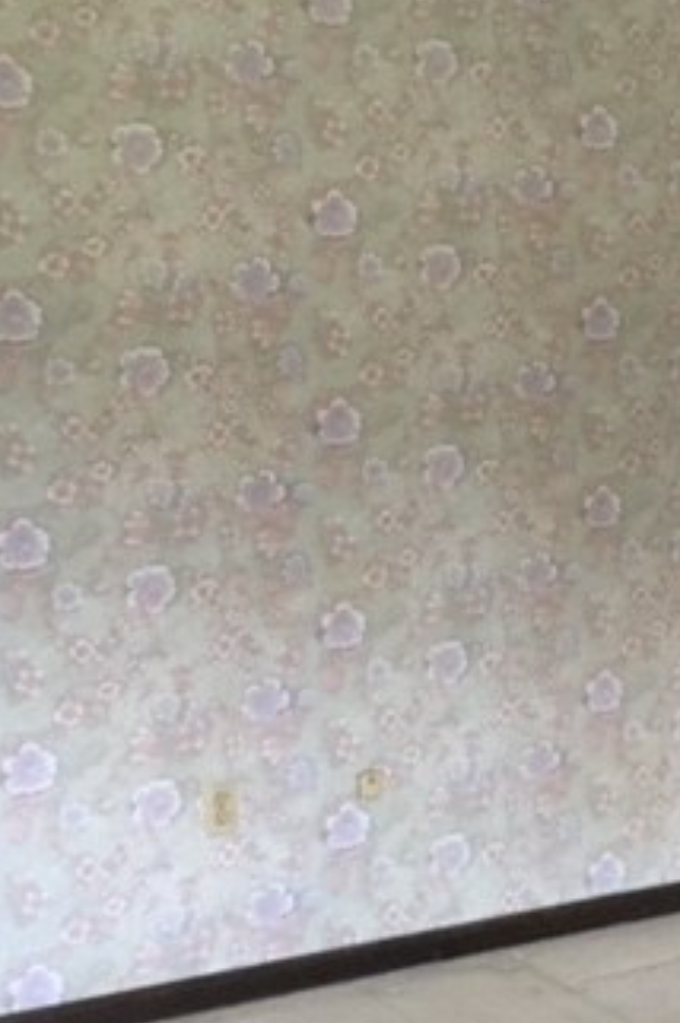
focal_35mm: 60
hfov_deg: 22.2
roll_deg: +0.2
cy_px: 486
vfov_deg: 33.4
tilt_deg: -3.2
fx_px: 1704
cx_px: 581
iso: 250
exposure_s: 1/15
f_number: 2.2
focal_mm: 4.15
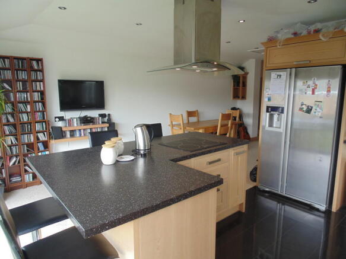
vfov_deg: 61.1
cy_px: 130
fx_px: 220
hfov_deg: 76.4
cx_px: 173
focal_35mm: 22
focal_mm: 4
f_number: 3.1
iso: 80
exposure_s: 1/60
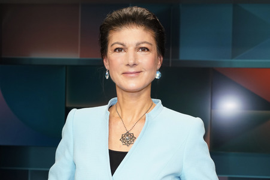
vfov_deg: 32.6
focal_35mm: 41
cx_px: 135
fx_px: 307
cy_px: 90
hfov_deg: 47.4
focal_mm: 41
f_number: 5.6
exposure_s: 1/125
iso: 2000
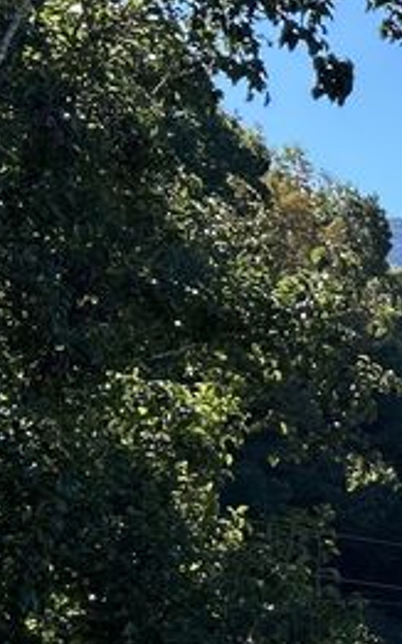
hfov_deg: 10.8
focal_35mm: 108
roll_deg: +0.0
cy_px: 622
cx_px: 878
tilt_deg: +0.2
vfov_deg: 18.8
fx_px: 1894
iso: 50
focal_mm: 5.7
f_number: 1.5
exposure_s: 1/2404
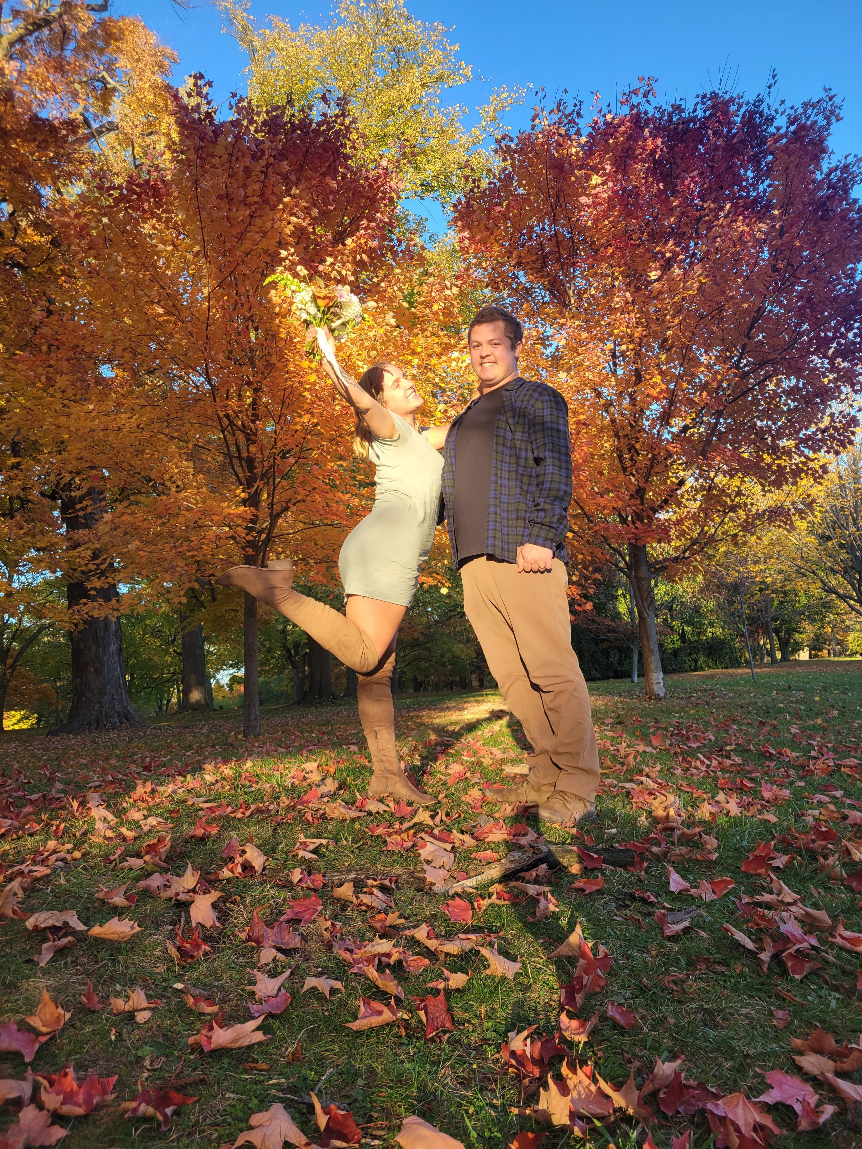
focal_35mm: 26
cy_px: 574
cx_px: 431
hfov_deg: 53.1
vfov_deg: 67.3
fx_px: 863
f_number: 1.8
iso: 40
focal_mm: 5.4
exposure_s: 1/419
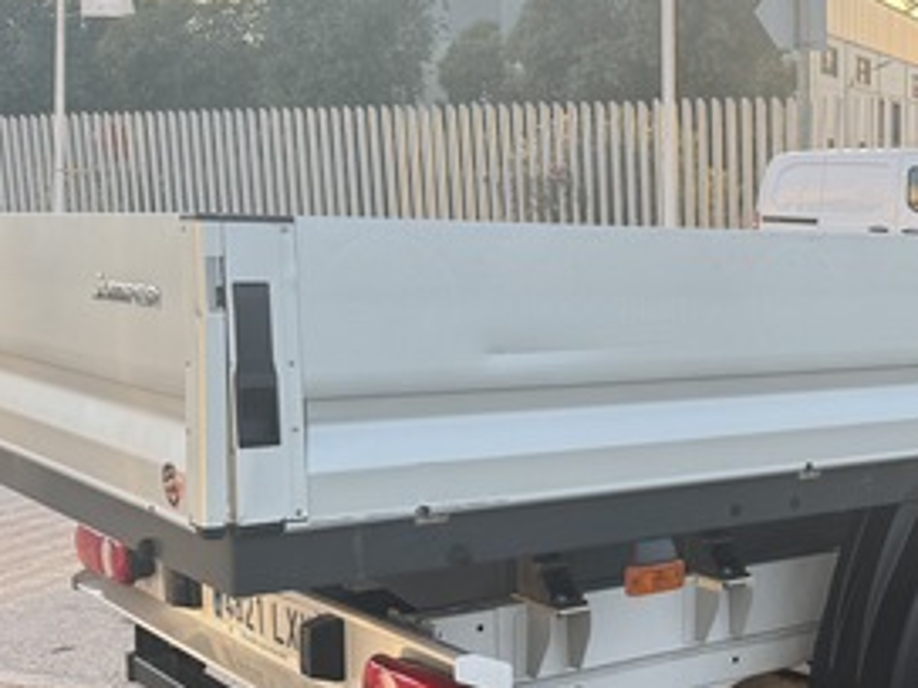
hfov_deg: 32.6
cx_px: 825
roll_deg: +1.0
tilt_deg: -10.3
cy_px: 479
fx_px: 1485
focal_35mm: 56
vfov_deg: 25.9
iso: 100
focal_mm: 6.76
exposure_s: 1/445
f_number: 1.78
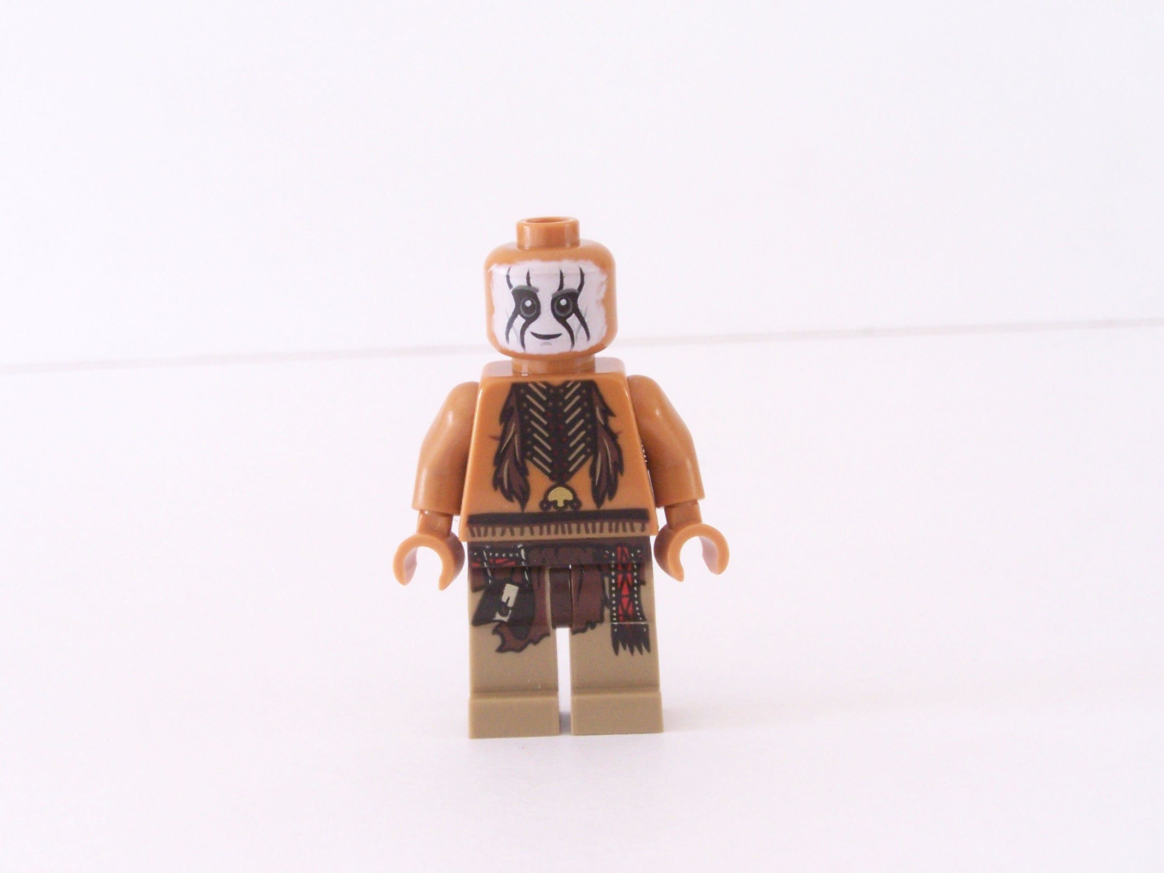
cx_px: 582
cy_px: 436
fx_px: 2253
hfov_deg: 29.0
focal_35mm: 67
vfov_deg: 21.9
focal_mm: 11.1
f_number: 7.1
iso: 200
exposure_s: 1.5
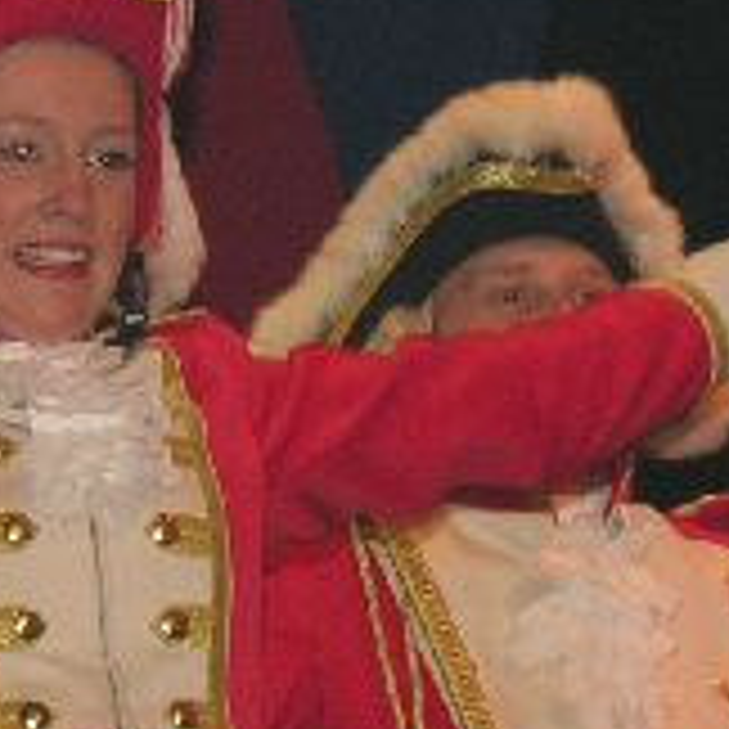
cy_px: 954
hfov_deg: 2.8
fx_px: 15011
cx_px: -929
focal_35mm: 630
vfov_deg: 2.8
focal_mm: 35.9
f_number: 3.8
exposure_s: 1/120
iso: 100
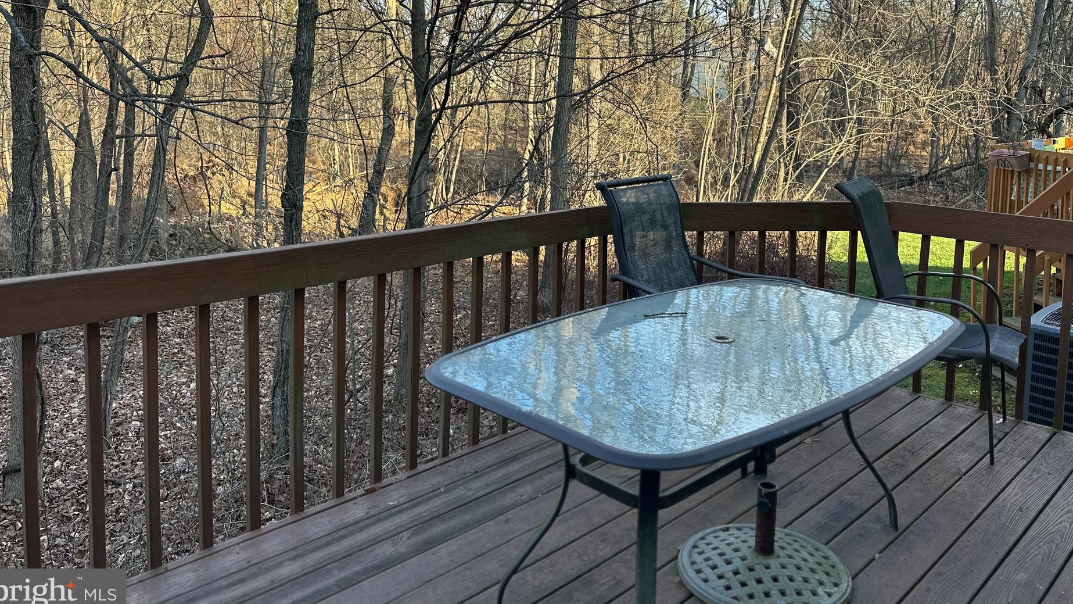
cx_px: 576
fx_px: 825
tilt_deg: -4.9
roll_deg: -1.0
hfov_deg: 66.0
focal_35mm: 29
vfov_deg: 39.4
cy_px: 170
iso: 80
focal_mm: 6.86
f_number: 1.78
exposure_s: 1/508
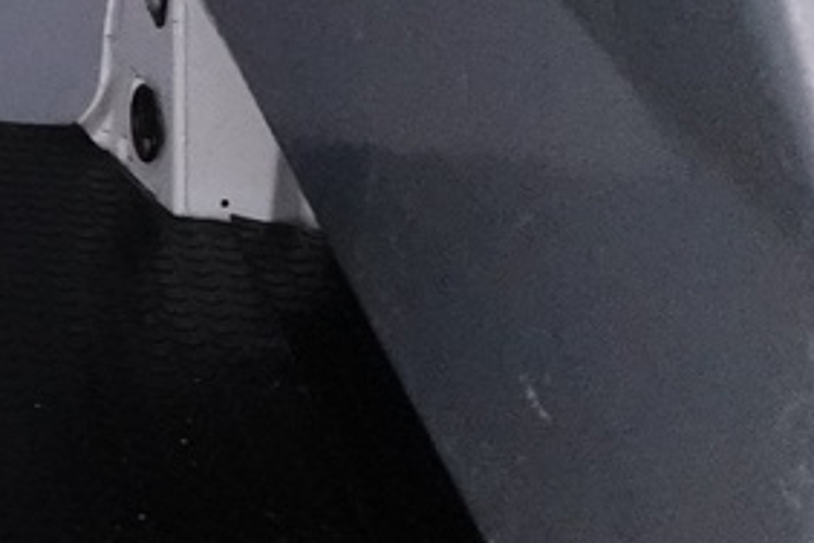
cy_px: -84
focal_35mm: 115
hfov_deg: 14.5
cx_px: -860
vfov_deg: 11.7
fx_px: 2600
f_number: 2
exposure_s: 1/80
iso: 2000
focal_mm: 7.6
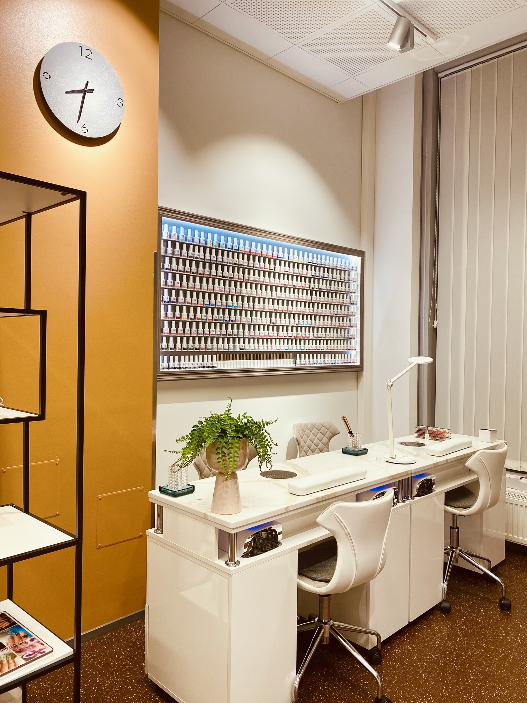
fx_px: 528
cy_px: 352
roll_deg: -1.3
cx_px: 264
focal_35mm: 26
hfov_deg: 53.1
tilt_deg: -0.6
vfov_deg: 67.3
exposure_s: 1/100
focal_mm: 4.25
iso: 64
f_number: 1.8
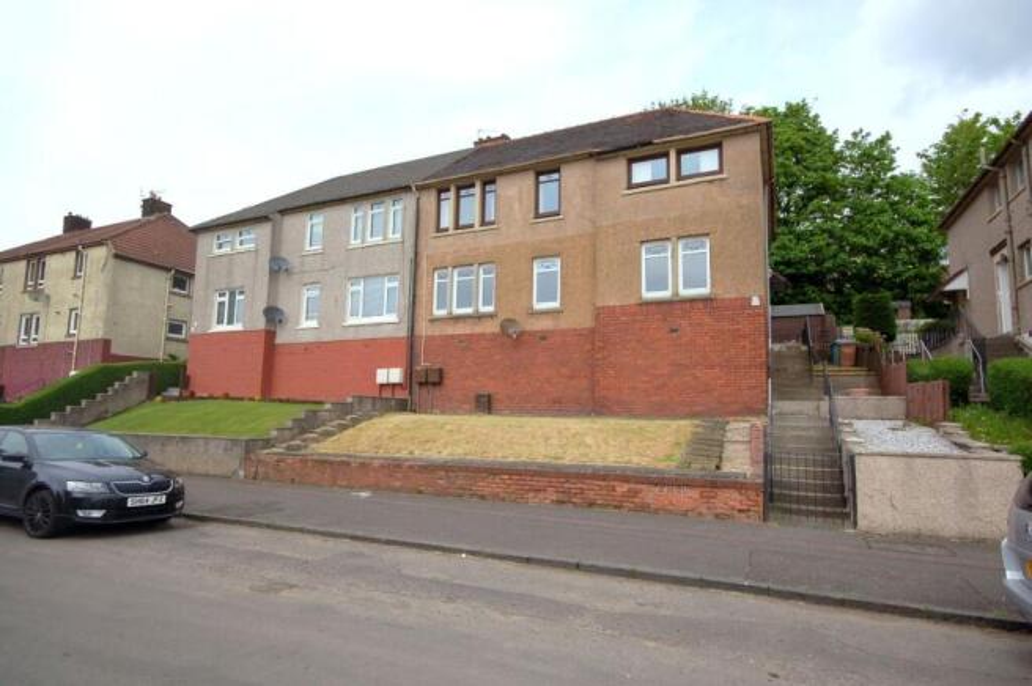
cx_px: 516
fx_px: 515
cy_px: 343
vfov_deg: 67.3
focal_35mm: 18
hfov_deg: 90.1
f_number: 9
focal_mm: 12
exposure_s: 1/320
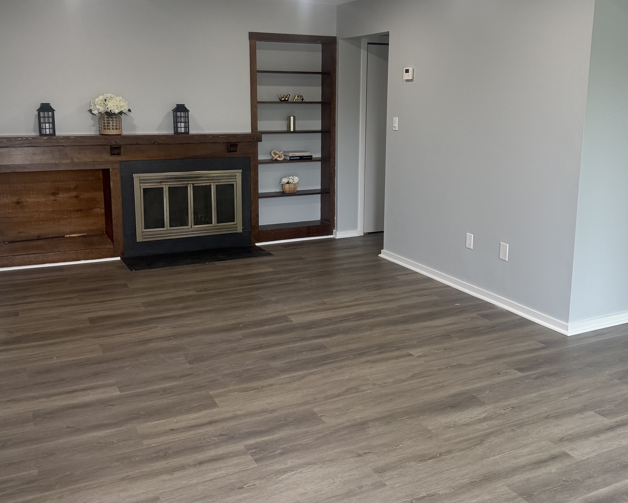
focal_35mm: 34
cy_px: 218
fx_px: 632
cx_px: 319
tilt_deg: -9.7
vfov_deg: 43.3
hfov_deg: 52.8
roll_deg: -1.5
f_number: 1.78
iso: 200
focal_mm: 6.76
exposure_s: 1/147
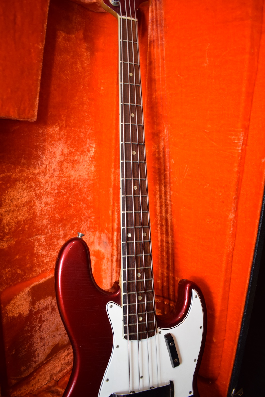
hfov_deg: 47.9
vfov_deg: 67.4
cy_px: 198
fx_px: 298
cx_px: 132
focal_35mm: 27
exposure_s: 1/60
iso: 900
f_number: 3.5
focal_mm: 18
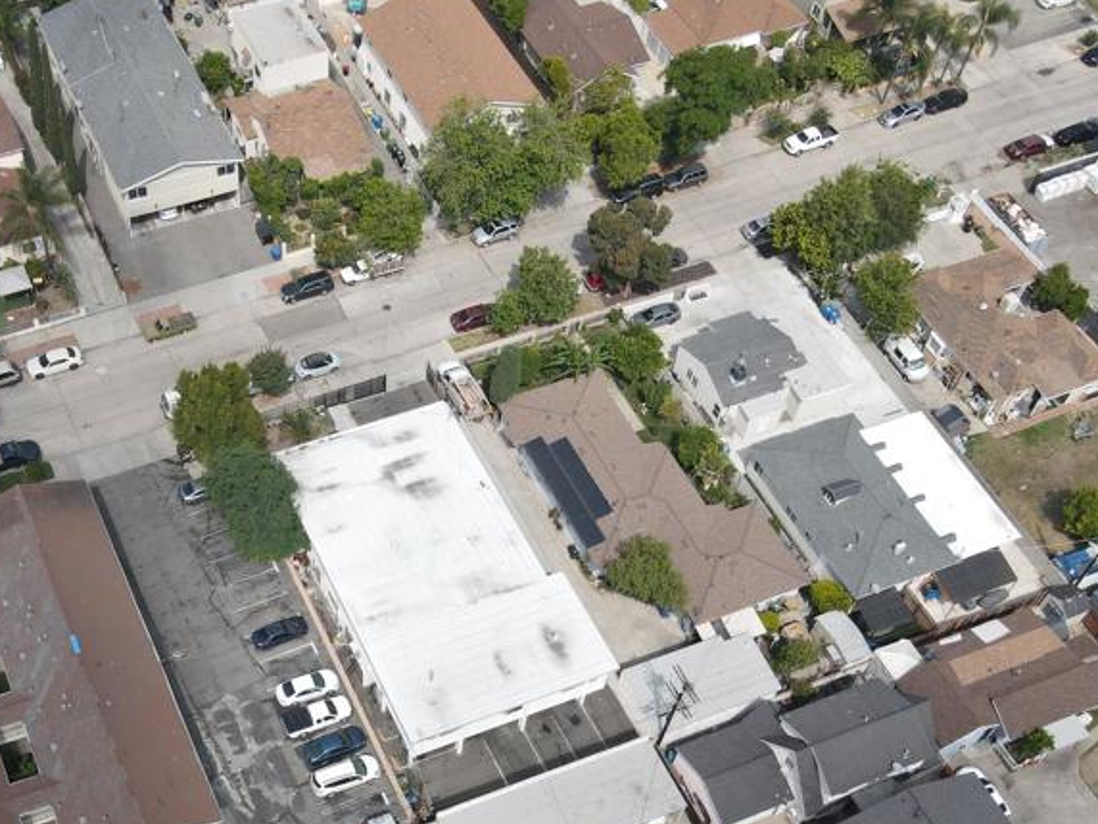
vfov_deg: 32.7
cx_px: 342
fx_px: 1364
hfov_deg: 43.1
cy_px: 661
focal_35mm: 43
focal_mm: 4.5
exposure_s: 1/800
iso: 100
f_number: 2.8
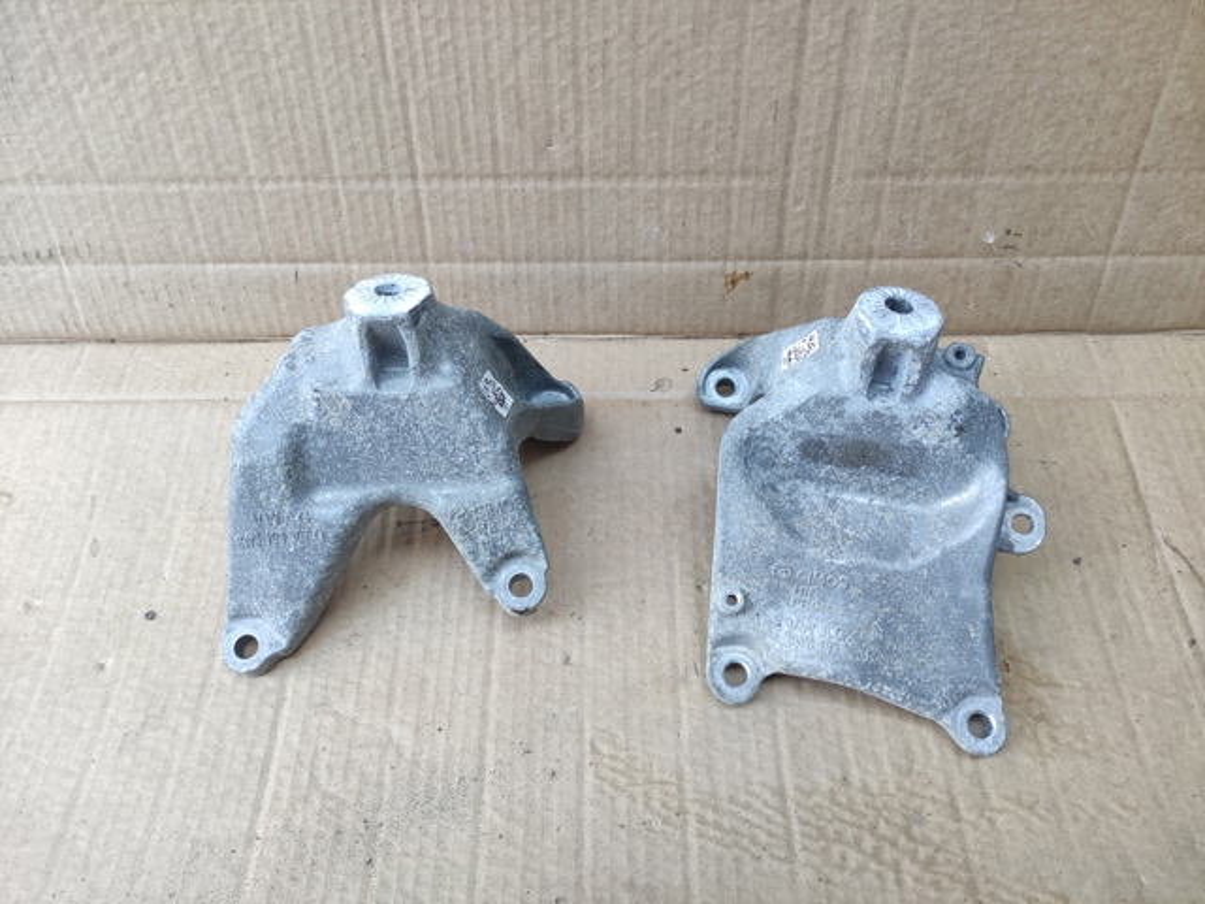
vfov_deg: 54.9
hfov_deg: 69.4
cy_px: 452
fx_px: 870
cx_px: 602
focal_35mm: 25
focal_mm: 5.43
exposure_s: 1/120
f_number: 1.89
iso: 257
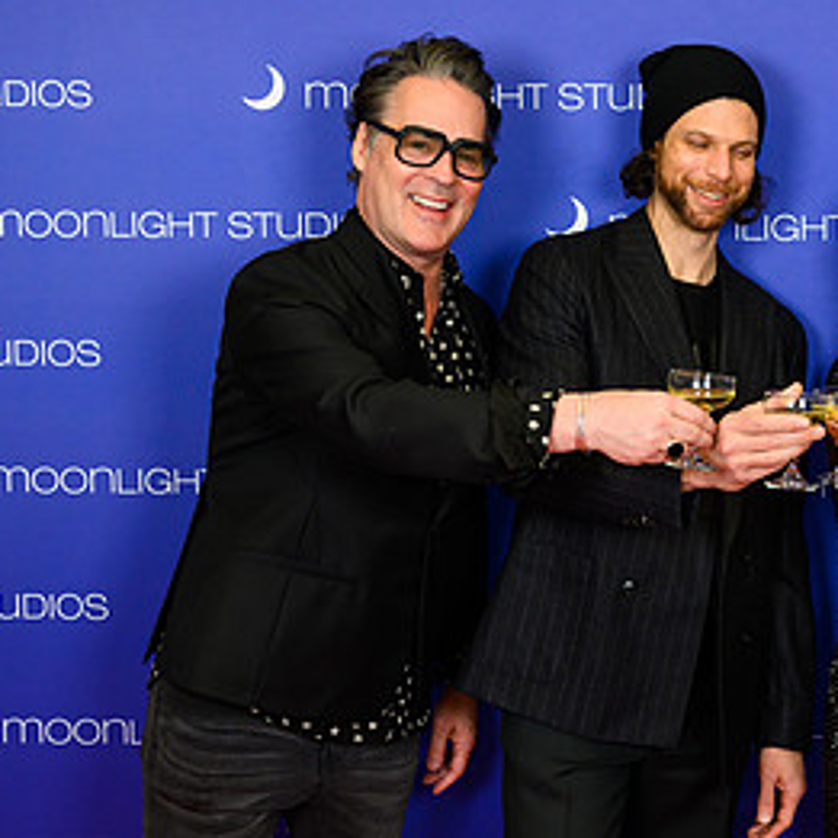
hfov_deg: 24.6
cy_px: 353
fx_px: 1862
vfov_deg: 25.3
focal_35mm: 68
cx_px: 764
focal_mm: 36
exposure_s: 1/320
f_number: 5
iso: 1000
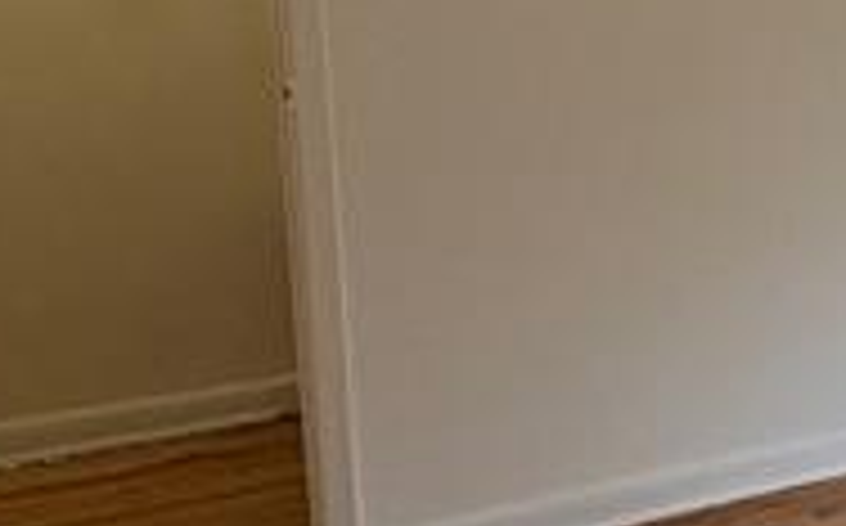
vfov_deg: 15.8
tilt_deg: -5.5
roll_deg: +0.6
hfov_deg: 20.5
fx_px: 1865
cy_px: 31
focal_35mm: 81
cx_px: 1377
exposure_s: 1/120
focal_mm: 2.22
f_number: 2.2
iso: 125
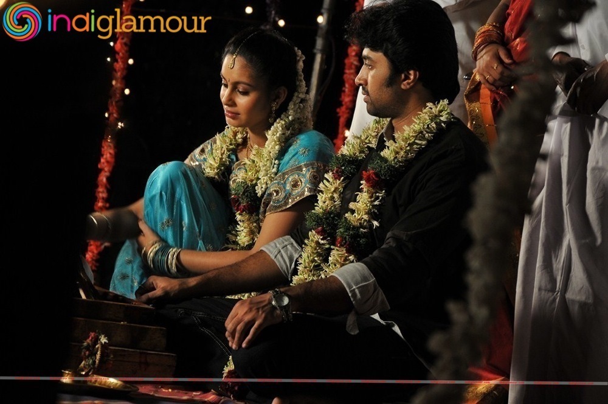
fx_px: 2657
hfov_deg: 13.1
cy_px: 202
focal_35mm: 158
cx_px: 304
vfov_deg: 8.7
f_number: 5.6
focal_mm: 105
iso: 640
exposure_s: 1/60
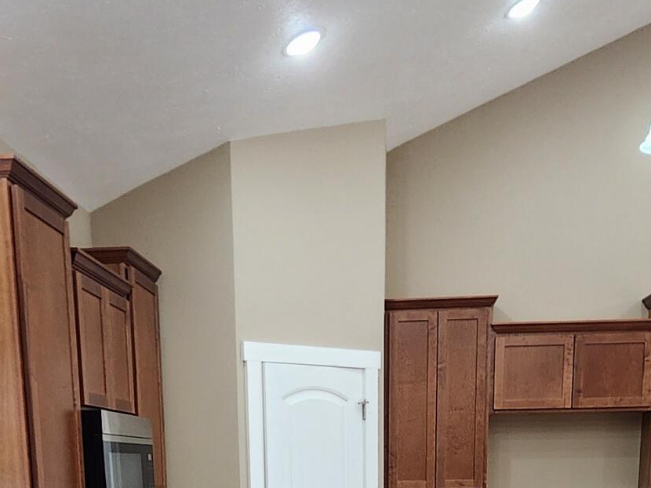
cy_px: 704
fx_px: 884
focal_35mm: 47
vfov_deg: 24.8
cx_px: 318
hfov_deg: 40.4
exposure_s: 1/60
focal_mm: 2.2
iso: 160
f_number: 2.2
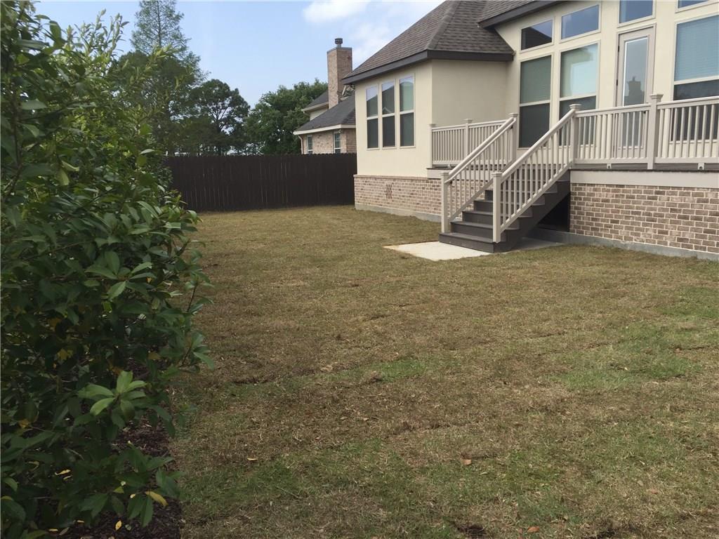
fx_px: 602
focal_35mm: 29
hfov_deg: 61.7
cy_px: 270
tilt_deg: -7.9
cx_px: 360
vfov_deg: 48.2
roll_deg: +1.3
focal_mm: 4.15
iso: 32
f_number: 2.2
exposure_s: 1/1582
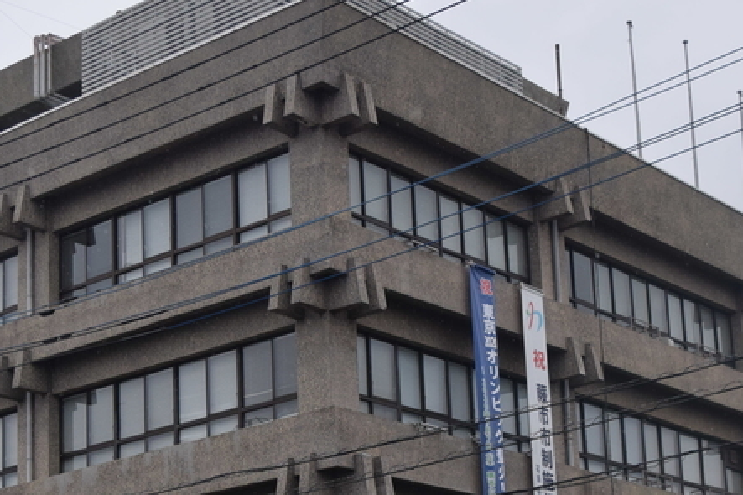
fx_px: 1761
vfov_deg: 15.8
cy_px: 465
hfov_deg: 23.8
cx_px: 366
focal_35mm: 85
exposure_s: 1/1000
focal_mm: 21
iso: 400
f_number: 4.5
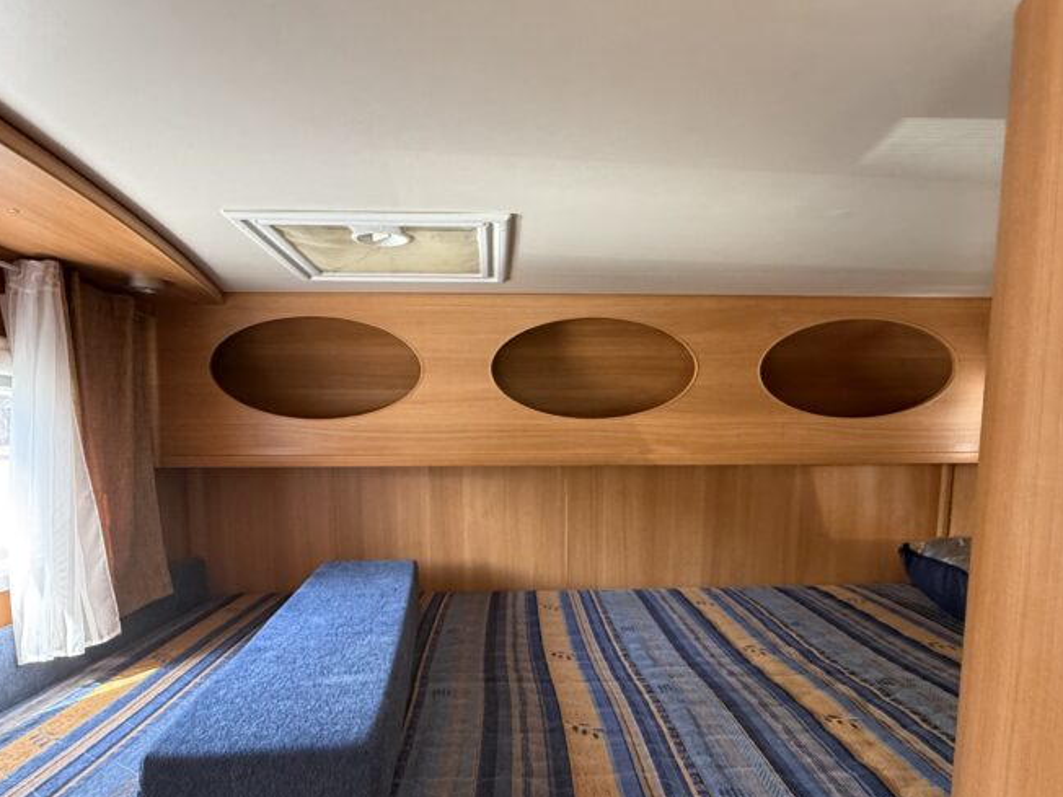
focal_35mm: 22
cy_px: 518
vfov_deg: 59.9
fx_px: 676
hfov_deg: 76.4
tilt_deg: -5.2
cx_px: 536
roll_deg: -2.8
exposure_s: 1/60
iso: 500
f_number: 2.2
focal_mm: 2.22
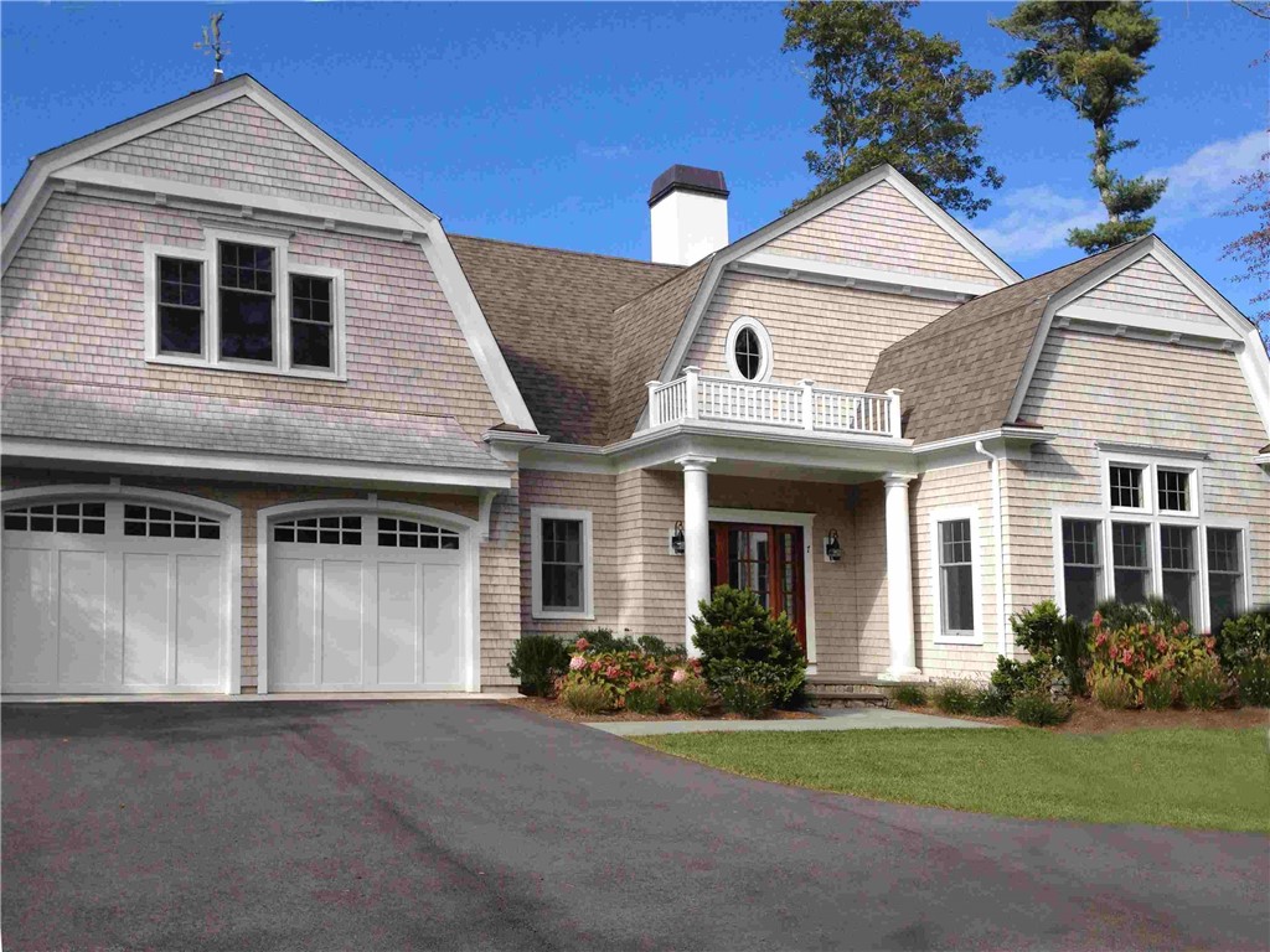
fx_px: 1284
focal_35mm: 35
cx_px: 635
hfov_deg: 52.6
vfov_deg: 40.7
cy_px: 476
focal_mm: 4.28
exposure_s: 1/1453
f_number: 2.4
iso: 50
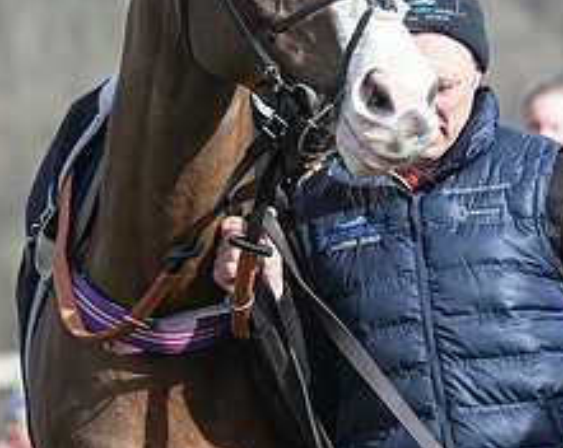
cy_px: 137
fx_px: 14338
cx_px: 364
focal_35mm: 862
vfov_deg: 1.8
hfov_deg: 2.2
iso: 400
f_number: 5.6
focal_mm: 200
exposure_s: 1/1250
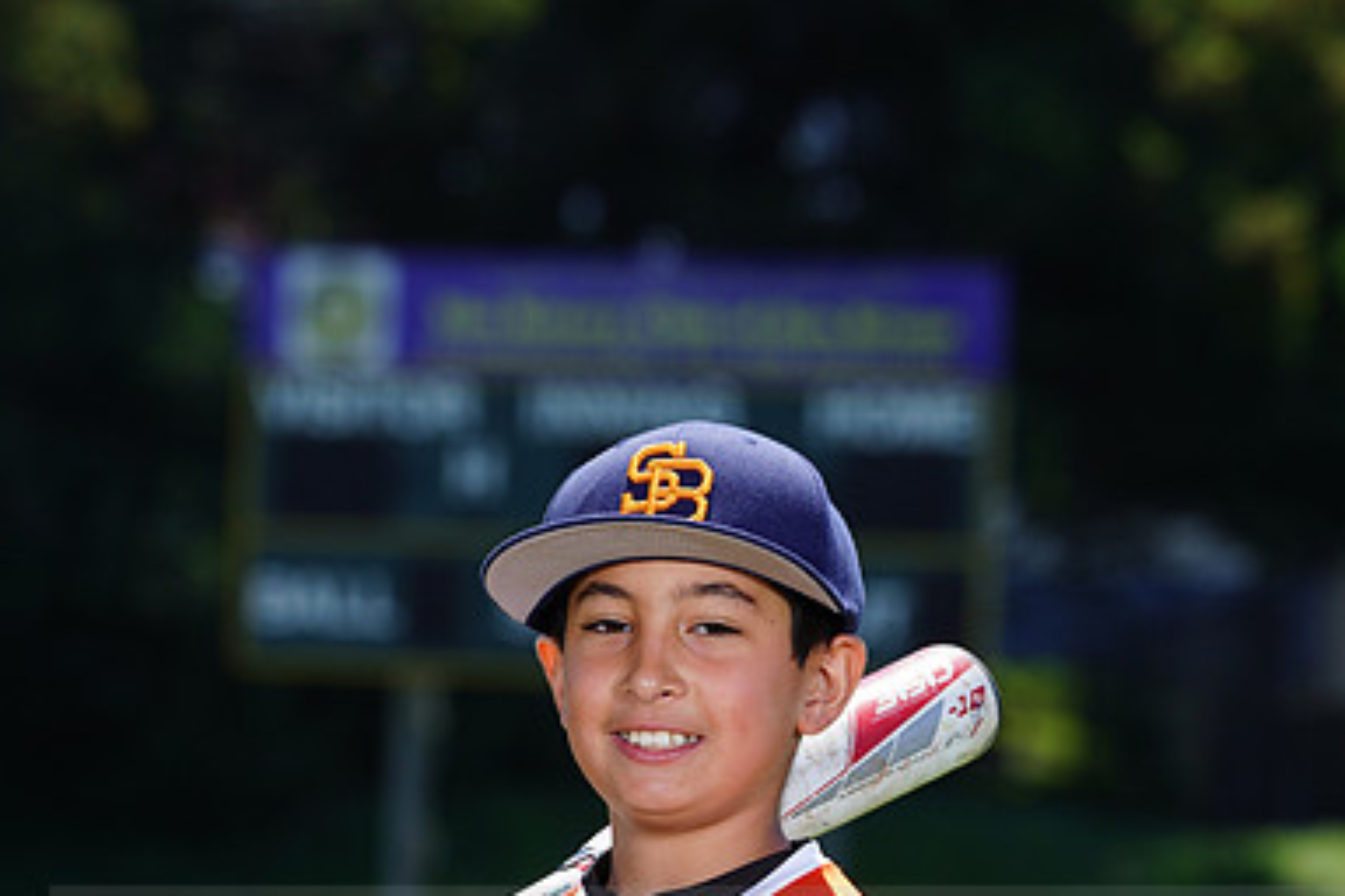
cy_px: 934
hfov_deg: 6.3
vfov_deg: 4.2
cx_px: 674
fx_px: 12291
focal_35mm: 329
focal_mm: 218
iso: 100
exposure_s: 1/250
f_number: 8
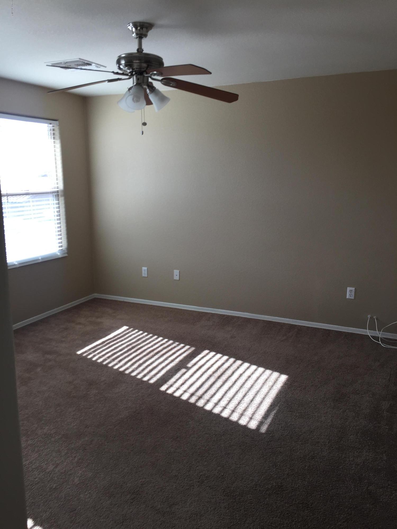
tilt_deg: -9.7
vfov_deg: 61.7
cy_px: 264
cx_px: 198
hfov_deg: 48.2
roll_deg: -0.3
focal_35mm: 29
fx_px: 443
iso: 32
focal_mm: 4.15
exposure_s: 1/126
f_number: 2.2
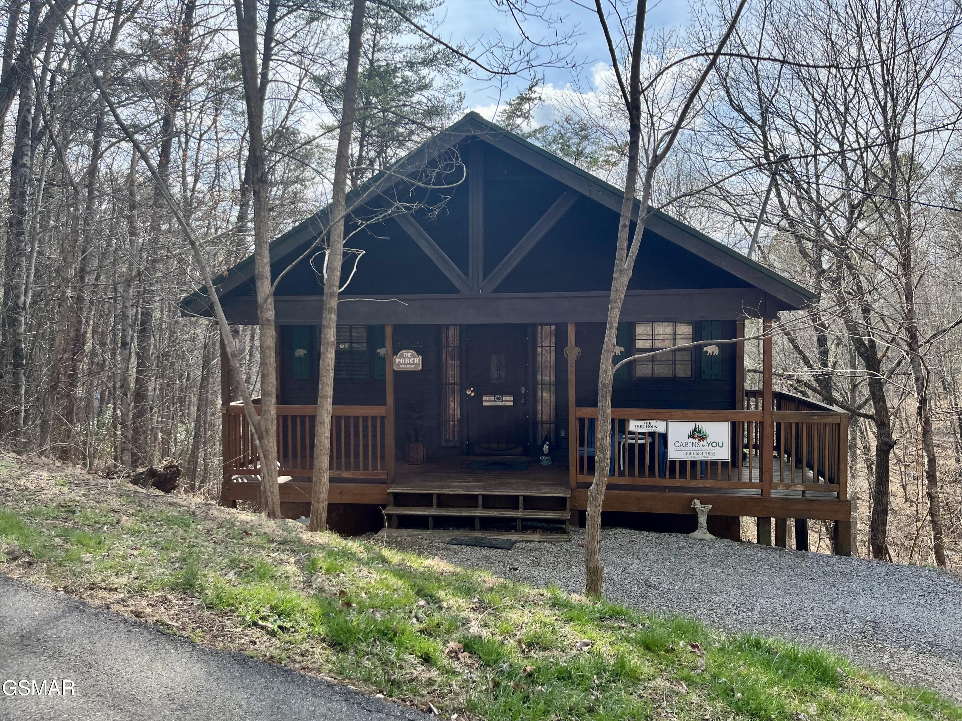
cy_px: 360
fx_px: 723
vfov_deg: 53.1
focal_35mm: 26
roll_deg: +0.9
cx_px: 481
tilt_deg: -3.0
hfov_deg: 67.3
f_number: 1.6
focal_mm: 5.1
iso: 50
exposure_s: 1/2571
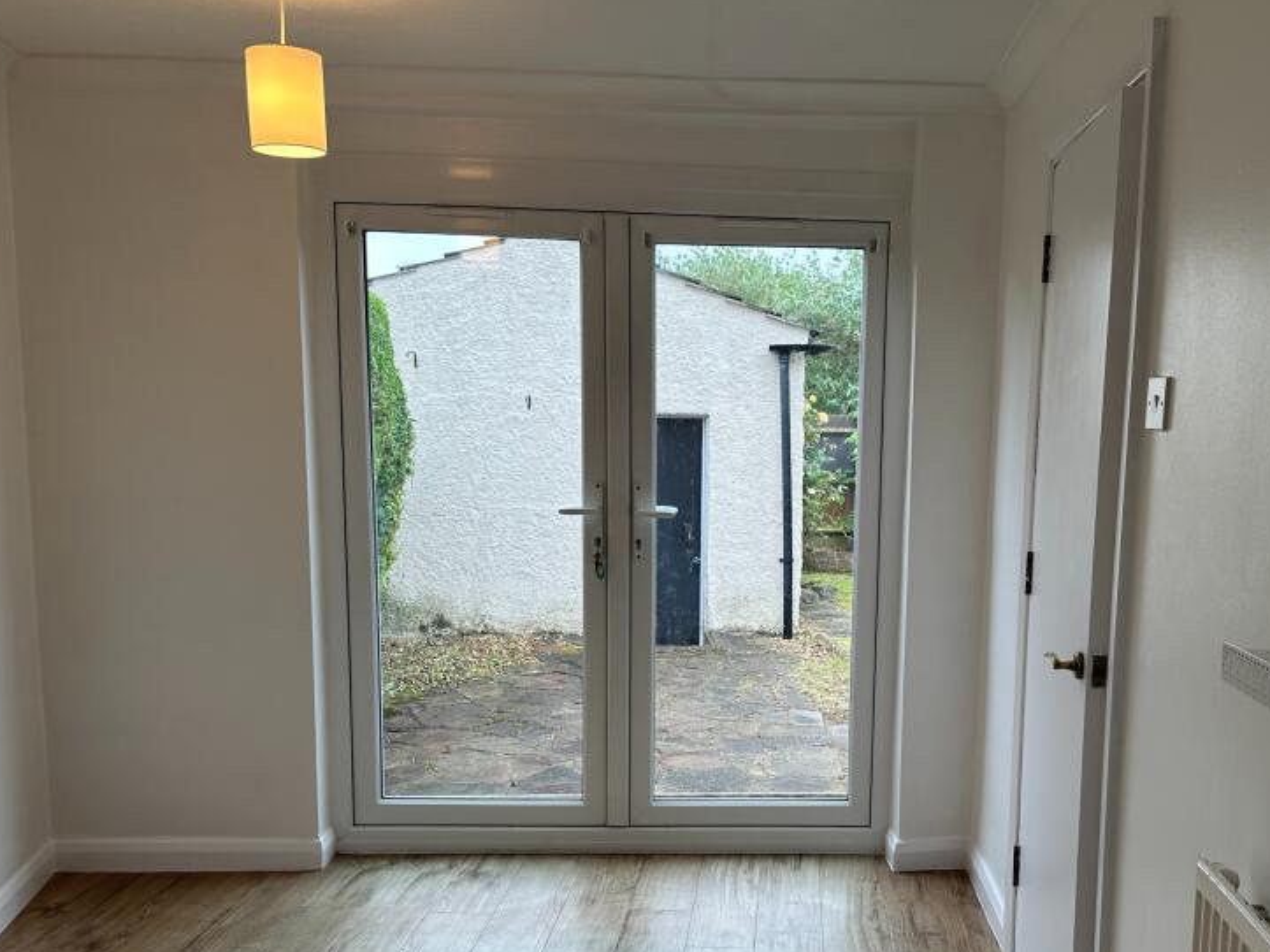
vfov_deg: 41.4
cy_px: 609
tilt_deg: -8.3
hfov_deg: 53.4
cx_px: 789
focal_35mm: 34
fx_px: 1247
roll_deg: -0.5
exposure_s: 1/117
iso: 50
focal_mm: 6.86
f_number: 1.78
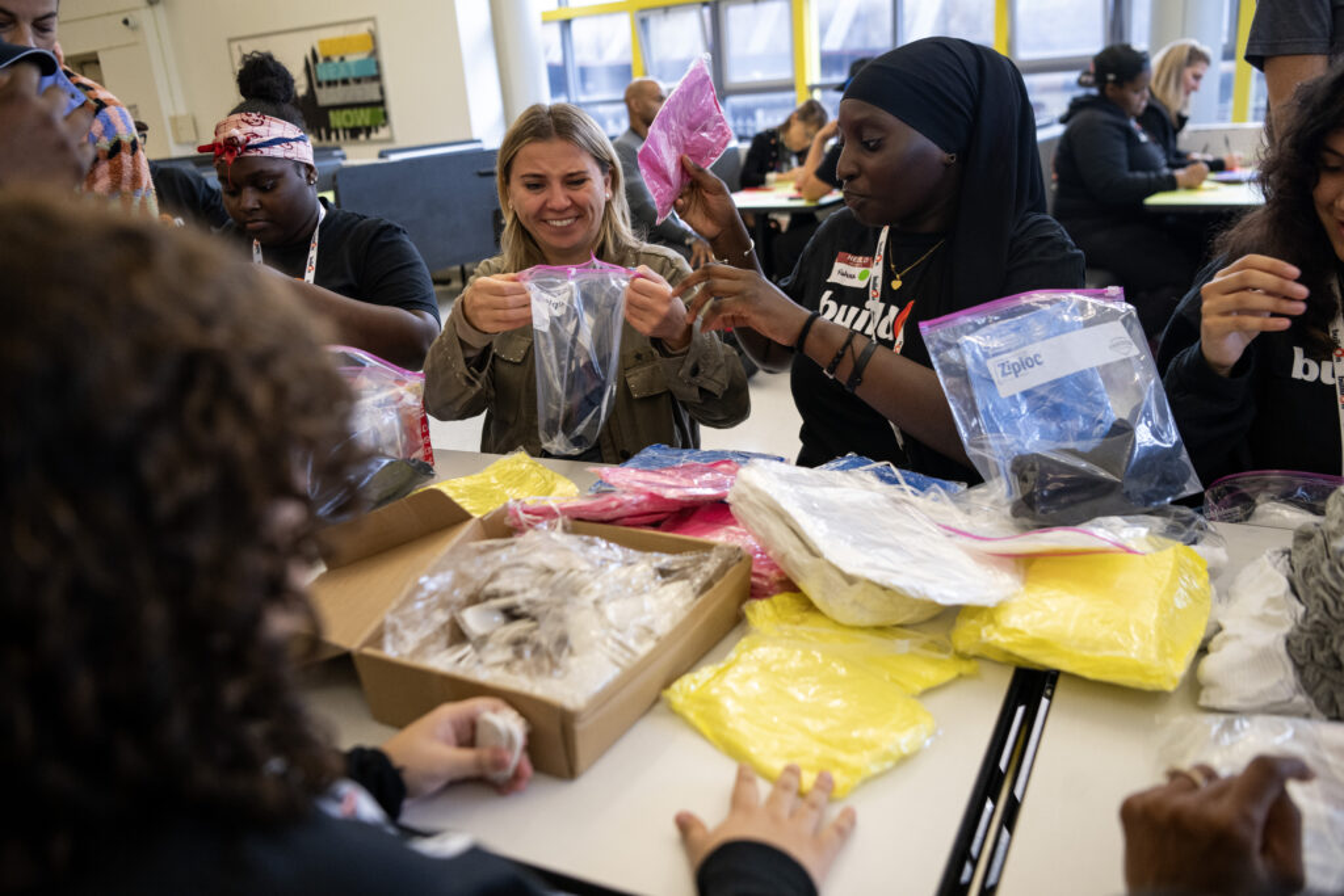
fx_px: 1120
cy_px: 448
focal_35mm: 30
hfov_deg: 61.9
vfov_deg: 43.6
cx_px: 672
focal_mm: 30
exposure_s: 1/320
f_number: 2.8
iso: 1250
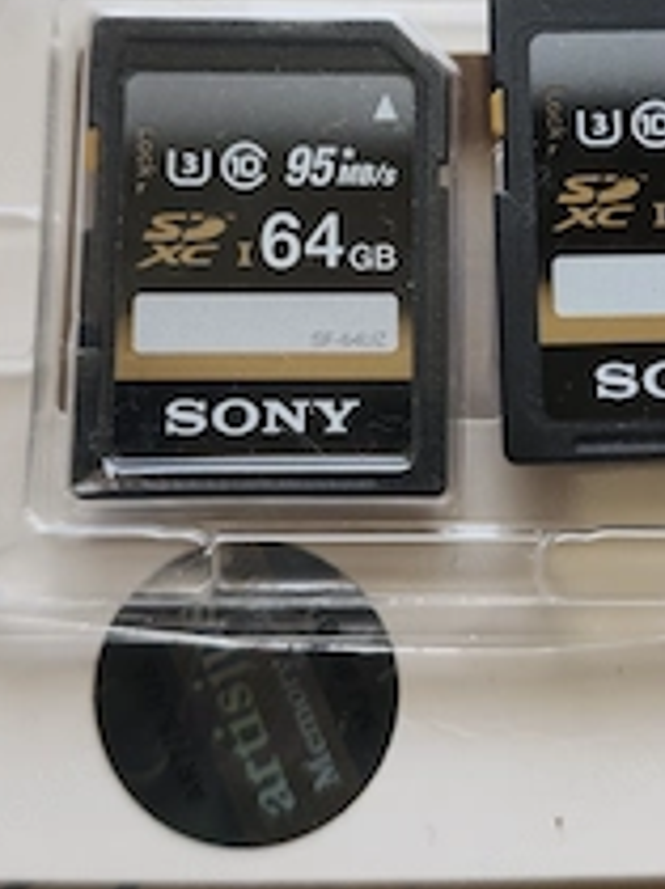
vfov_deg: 42.2
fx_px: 1129
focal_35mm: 44
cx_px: 407
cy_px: 273
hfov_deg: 32.7
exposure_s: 1/60
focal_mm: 6.62
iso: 200
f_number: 1.67
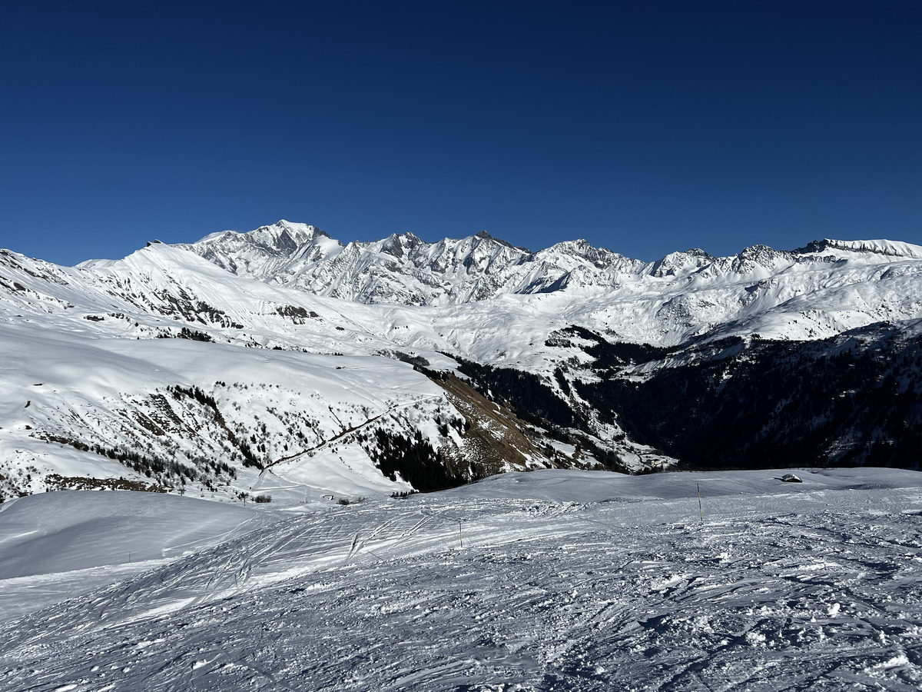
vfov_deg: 53.1
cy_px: 346
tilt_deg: -3.3
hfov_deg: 67.3
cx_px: 461
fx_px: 693
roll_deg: +1.3
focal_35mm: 26
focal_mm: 5.7
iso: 50
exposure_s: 1/16393
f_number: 1.5
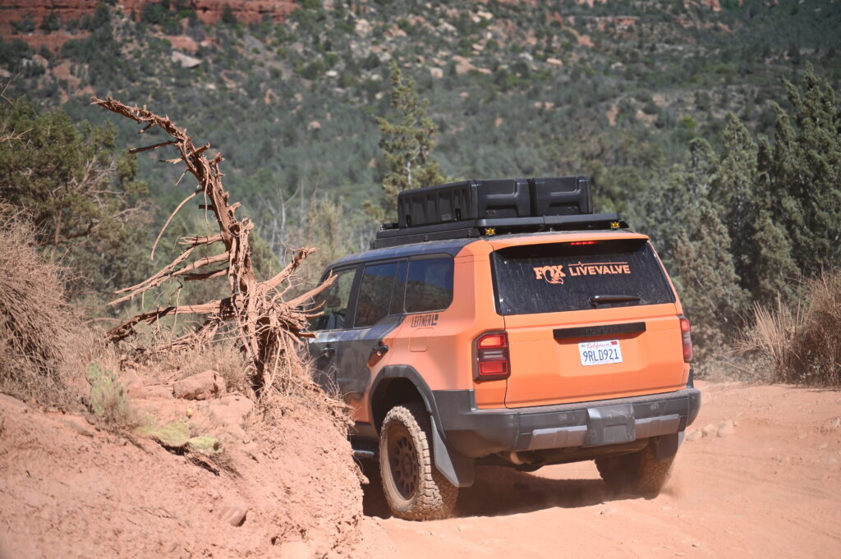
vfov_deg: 18.2
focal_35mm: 75
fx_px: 1751
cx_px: 420
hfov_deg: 27.0
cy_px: 280
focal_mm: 75
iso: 200
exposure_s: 1/4000
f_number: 2.8
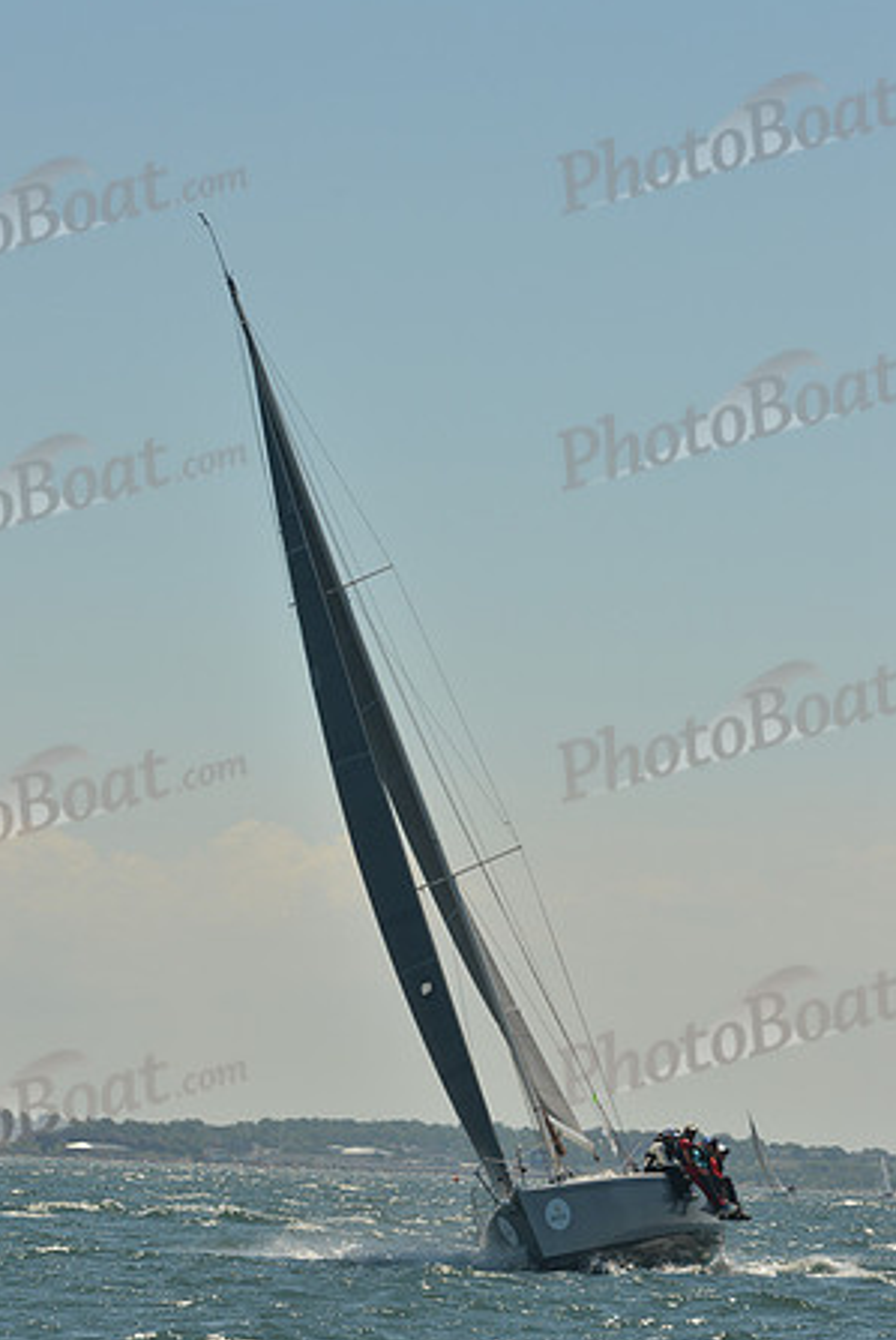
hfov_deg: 7.9
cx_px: 403
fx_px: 6518
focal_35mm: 175
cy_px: 612
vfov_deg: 11.7
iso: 400
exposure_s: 1/800
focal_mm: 135
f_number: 8
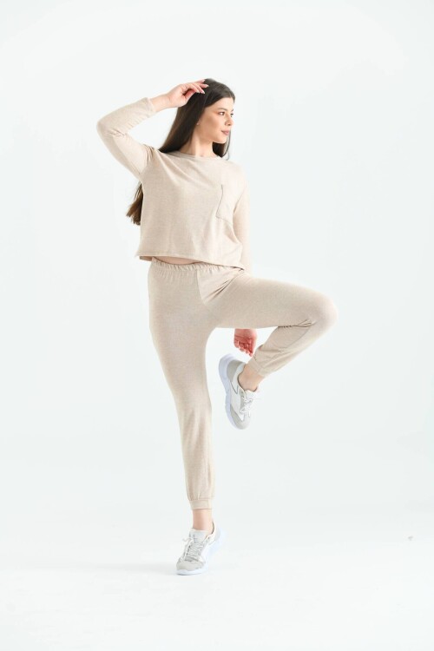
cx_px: 217
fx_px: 1410
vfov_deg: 26.0
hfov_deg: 17.5
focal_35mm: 78
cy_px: 326
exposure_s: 1/125
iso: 100
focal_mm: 78
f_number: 5.6
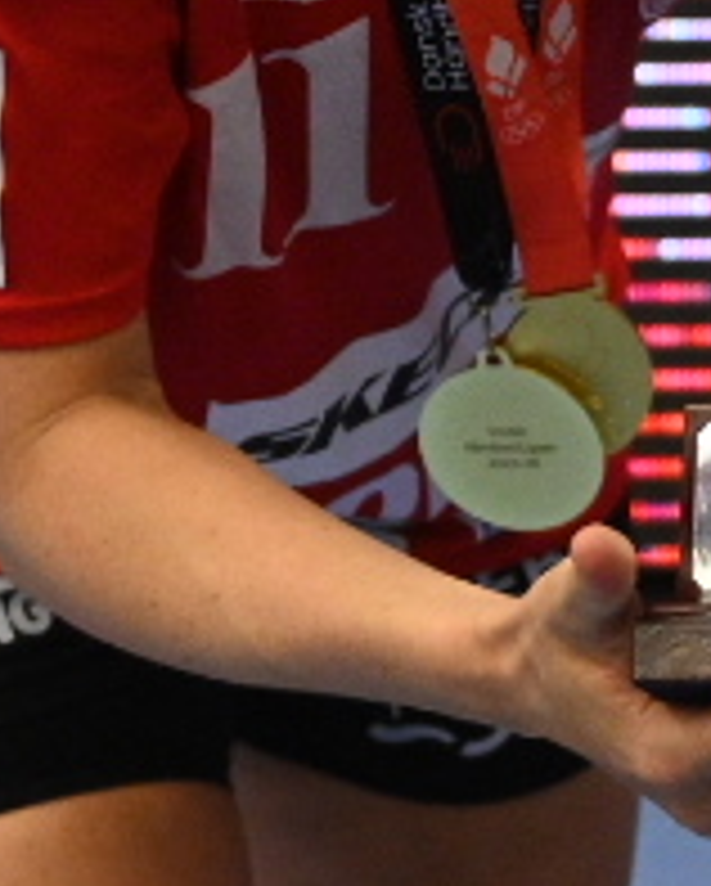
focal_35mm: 239
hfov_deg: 6.4
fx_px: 6277
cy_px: -553
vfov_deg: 7.9
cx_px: 1125
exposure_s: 1/1250
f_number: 3.2
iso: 2500
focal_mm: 31
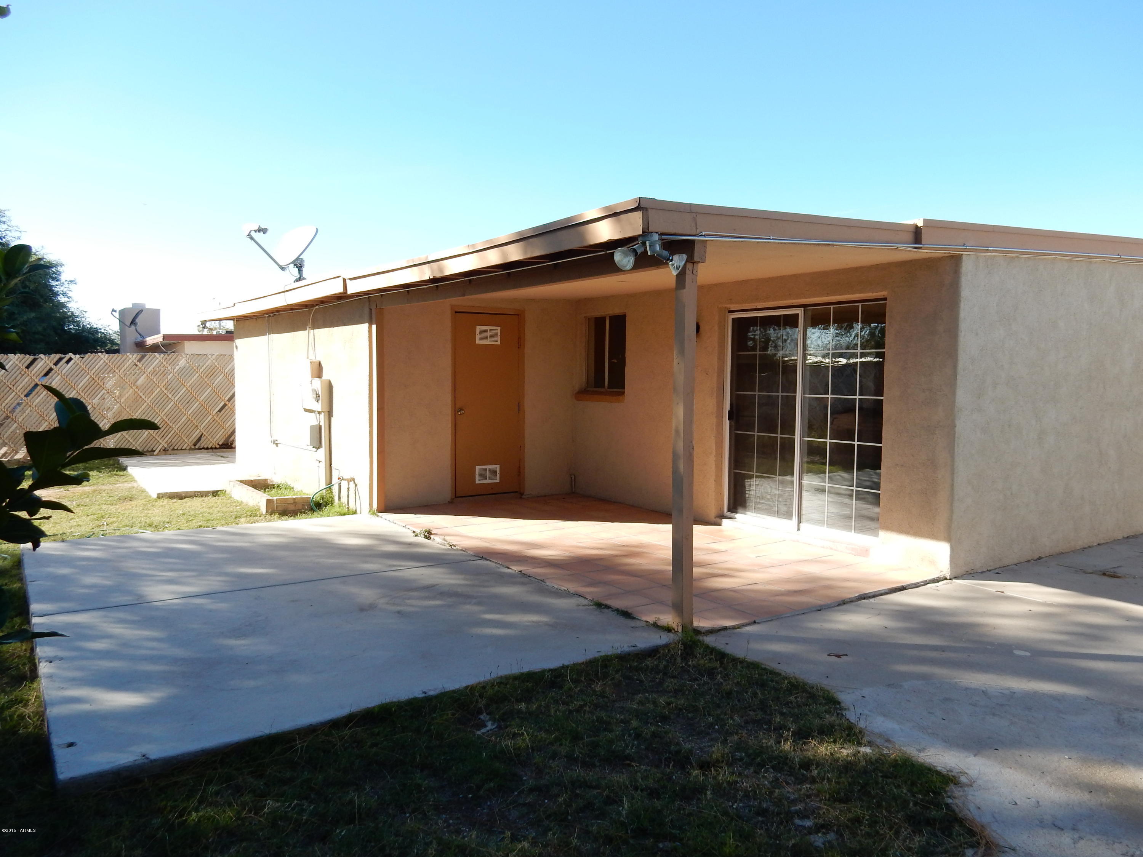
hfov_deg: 69.4
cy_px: 428
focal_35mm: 25
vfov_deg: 54.9
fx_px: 825
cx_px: 572
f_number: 3.7
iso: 125
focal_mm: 4.5
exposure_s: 1/400
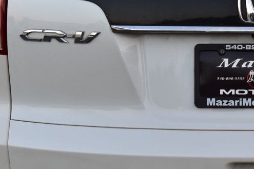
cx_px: 257
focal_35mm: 118
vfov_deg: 11.6
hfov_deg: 17.0
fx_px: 832
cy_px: 132
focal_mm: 38
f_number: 8
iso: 400
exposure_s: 1/60
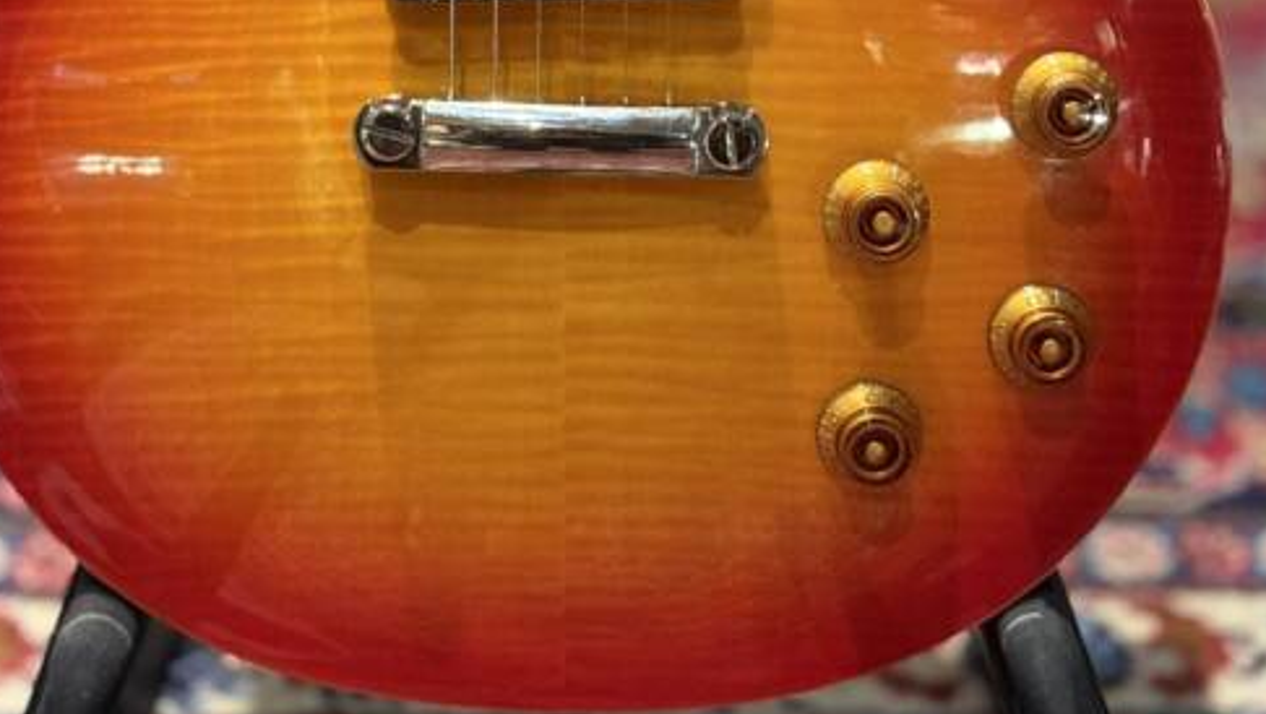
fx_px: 2889
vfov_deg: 13.6
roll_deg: +0.4
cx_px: 555
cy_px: -216
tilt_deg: -21.1
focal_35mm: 86
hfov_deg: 24.7
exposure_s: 1/40
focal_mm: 6.76
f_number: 1.78
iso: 320
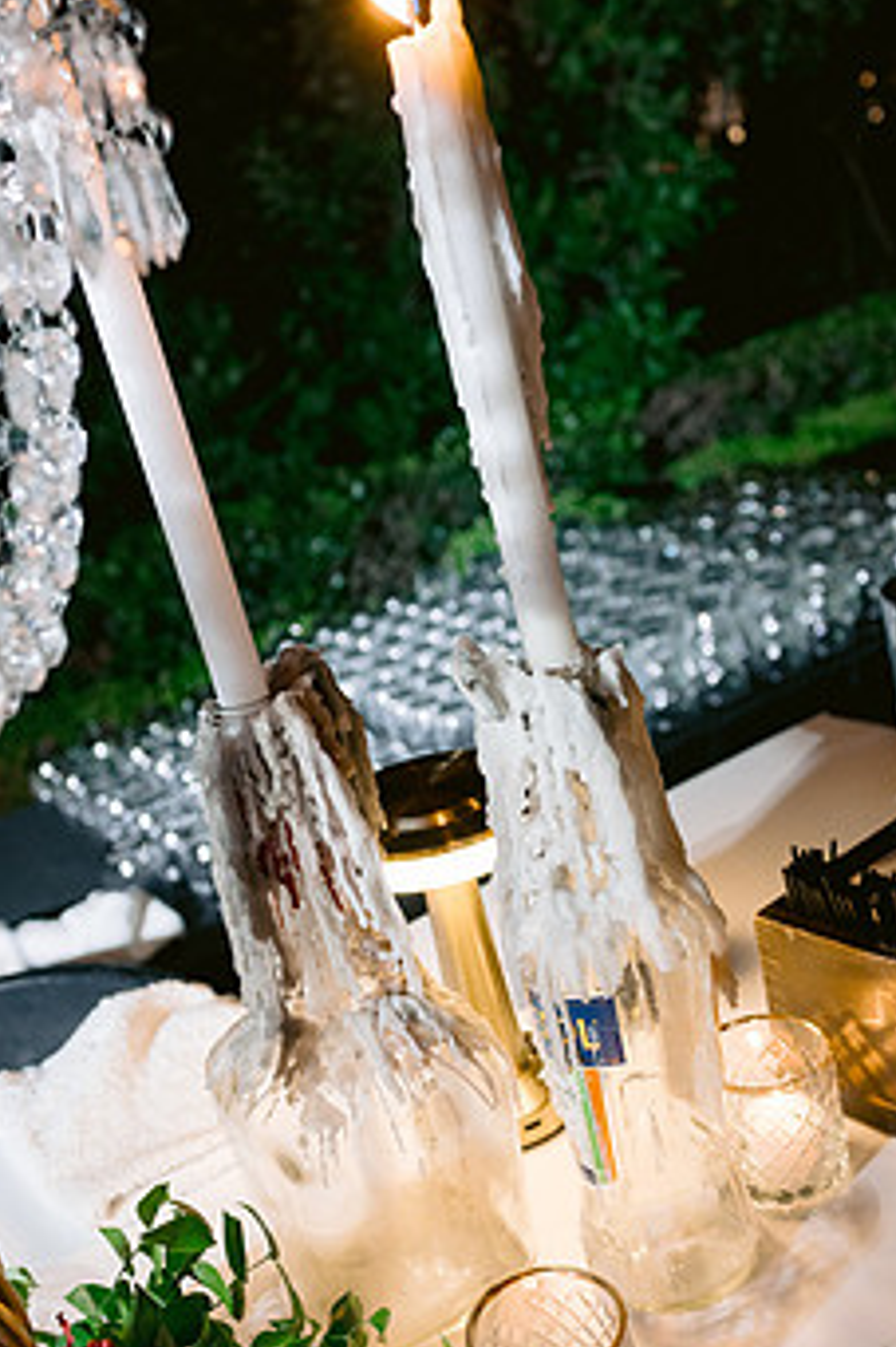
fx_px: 1383
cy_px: 751
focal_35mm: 37
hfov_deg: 35.9
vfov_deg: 51.8
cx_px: 462
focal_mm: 28
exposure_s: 1/80
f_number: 4
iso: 800
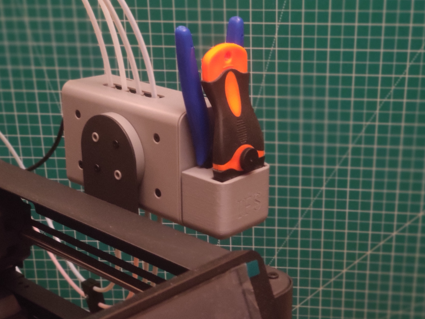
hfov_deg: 22.5
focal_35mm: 87
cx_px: 214
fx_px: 1068
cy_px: 185
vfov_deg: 17.0
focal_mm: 6.95
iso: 4000
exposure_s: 1/17
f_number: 2.44
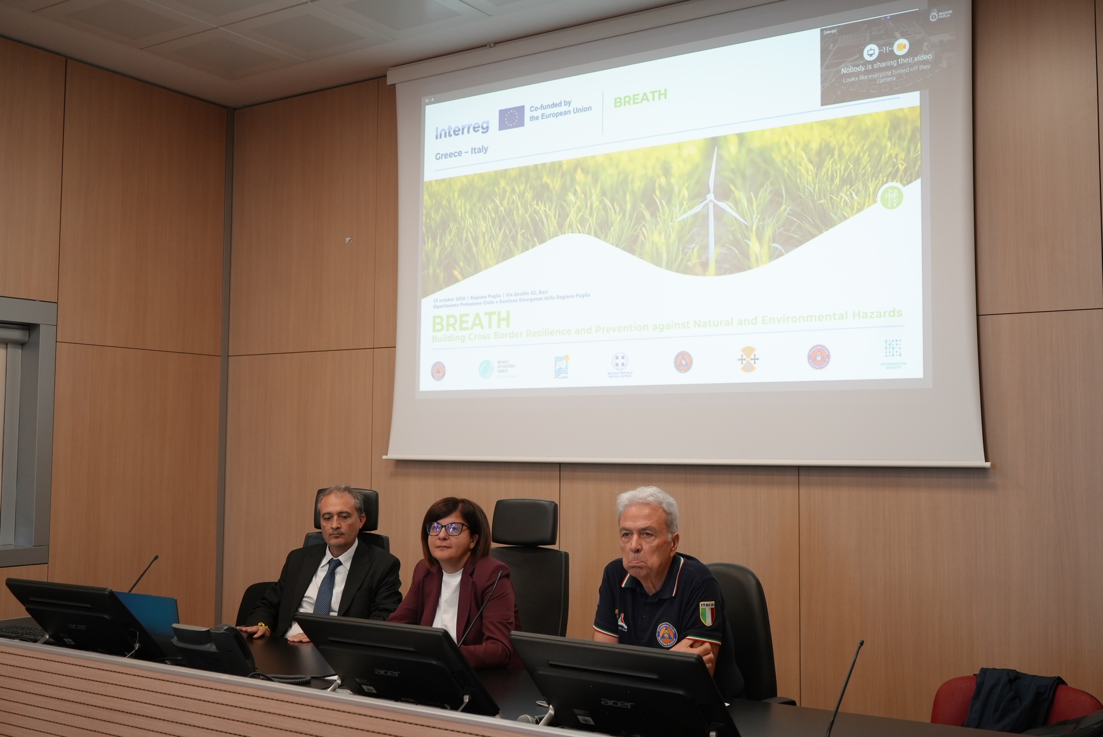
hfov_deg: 53.1
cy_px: 368
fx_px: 1104
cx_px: 552
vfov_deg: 36.9
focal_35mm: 36
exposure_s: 1/250
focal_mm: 36
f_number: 4
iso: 2000
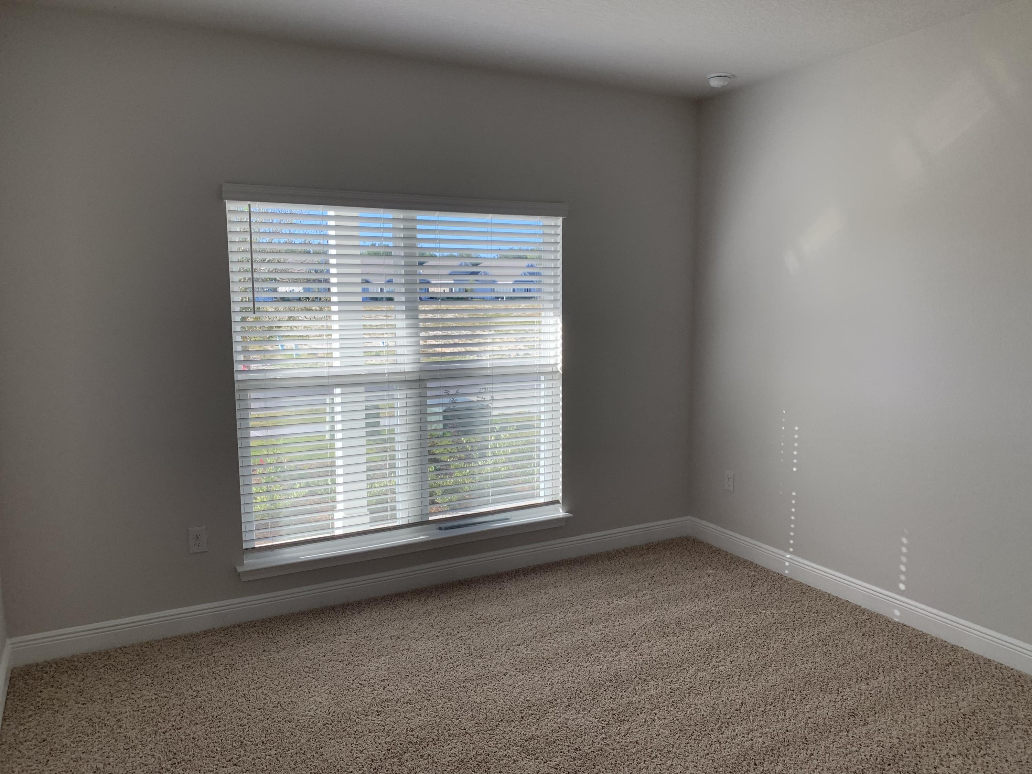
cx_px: 516
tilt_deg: -8.7
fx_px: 775
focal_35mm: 26
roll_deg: +0.3
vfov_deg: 53.1
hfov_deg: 67.3
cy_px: 387
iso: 25
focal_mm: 4.25
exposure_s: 1/251
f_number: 1.8
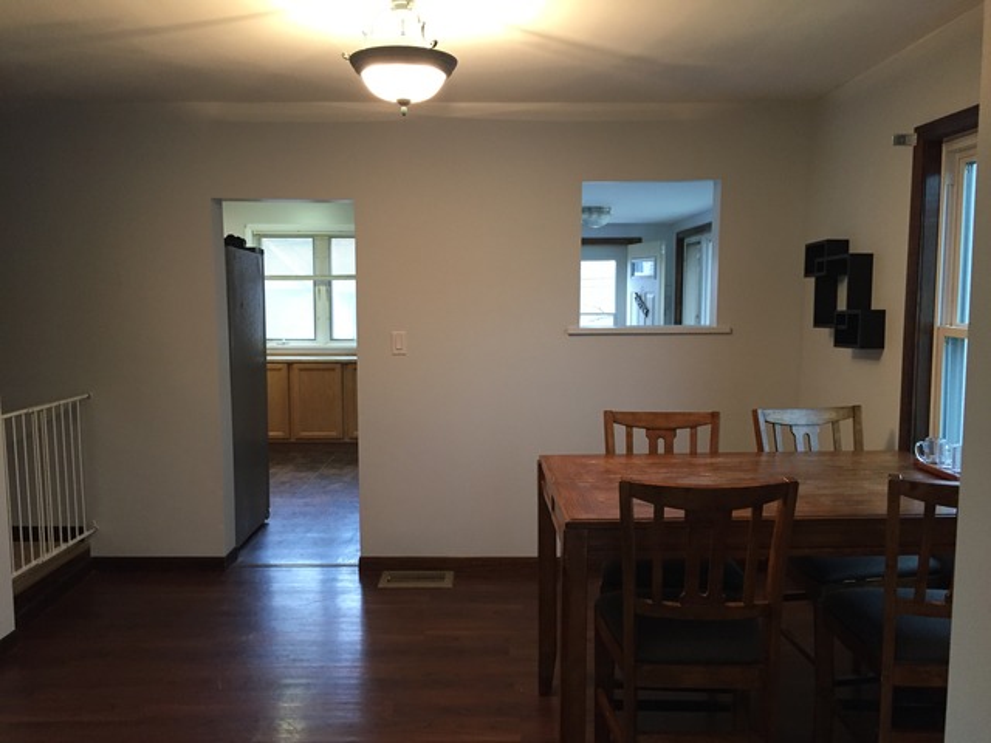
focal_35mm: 29
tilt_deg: -5.2
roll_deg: +0.4
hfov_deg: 61.7
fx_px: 830
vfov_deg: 48.2
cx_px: 496
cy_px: 372
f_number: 2.2
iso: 160
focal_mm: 4.15
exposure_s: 1/30
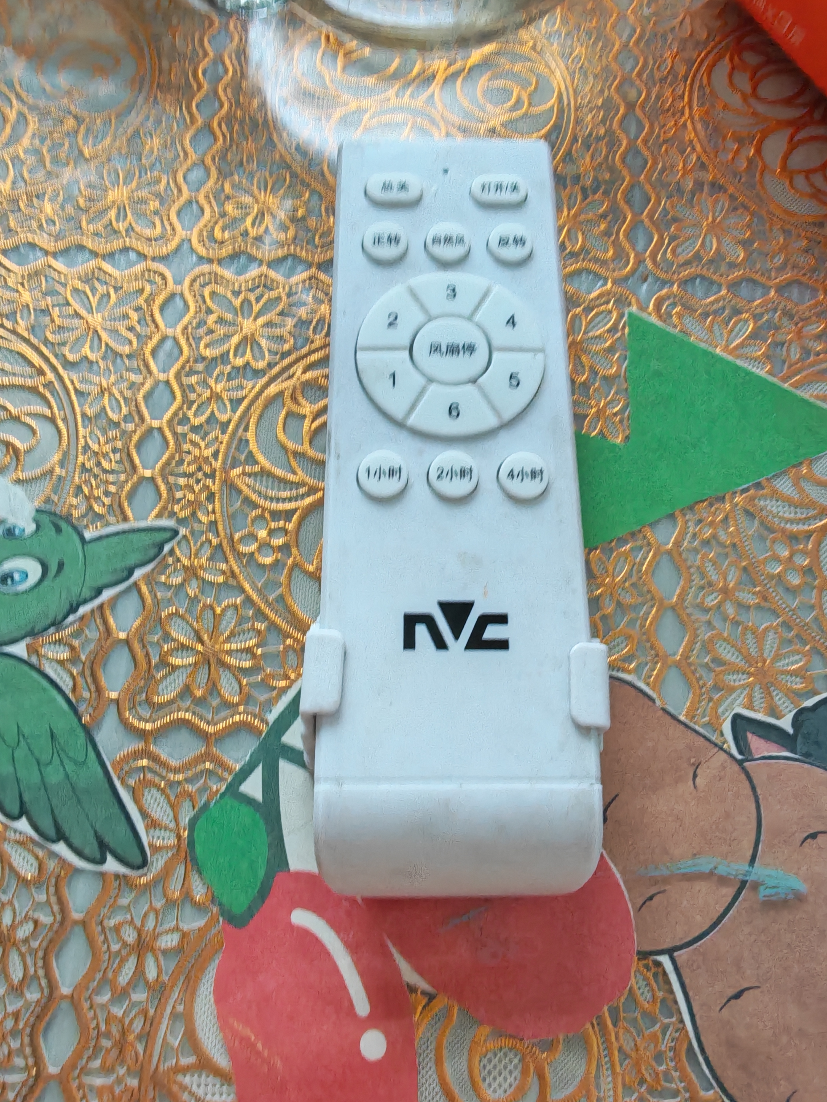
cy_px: 551
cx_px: 414
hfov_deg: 51.4
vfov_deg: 65.3
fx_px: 860
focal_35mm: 27
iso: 200
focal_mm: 1.96
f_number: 2.2
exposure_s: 1/50
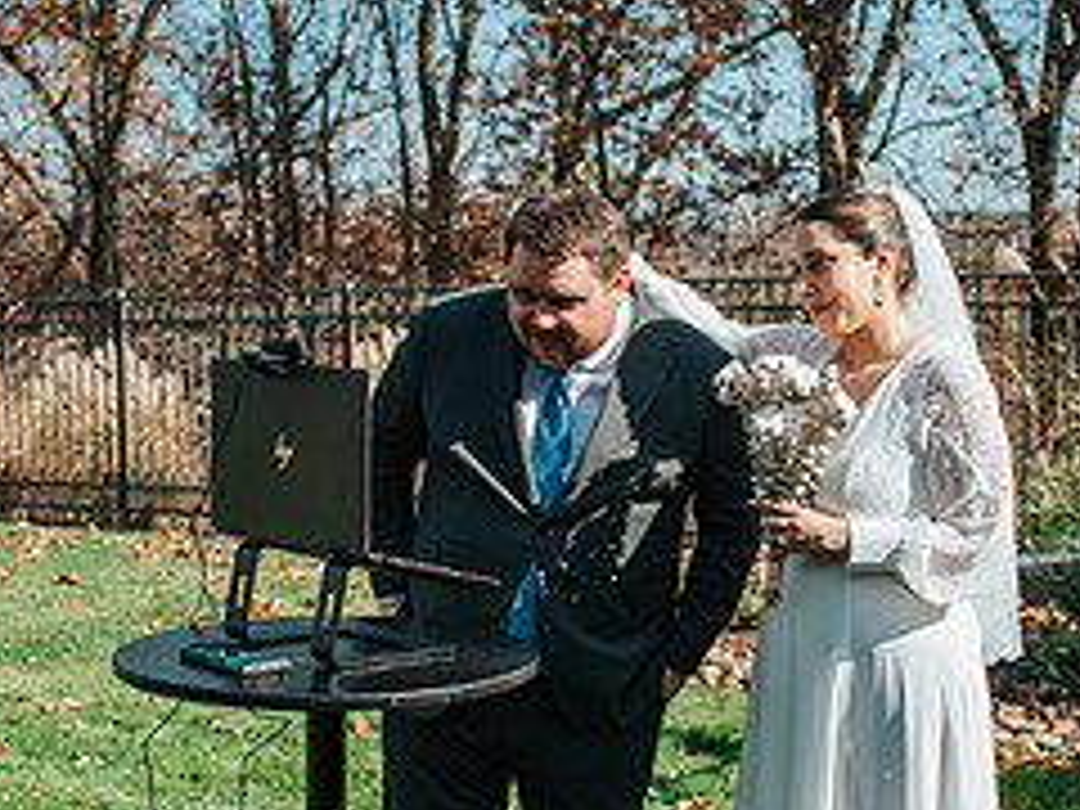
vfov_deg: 23.3
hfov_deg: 30.7
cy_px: 428
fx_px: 1966
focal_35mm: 63
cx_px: 616
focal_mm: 35
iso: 180
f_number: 3.5
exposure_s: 1/1250
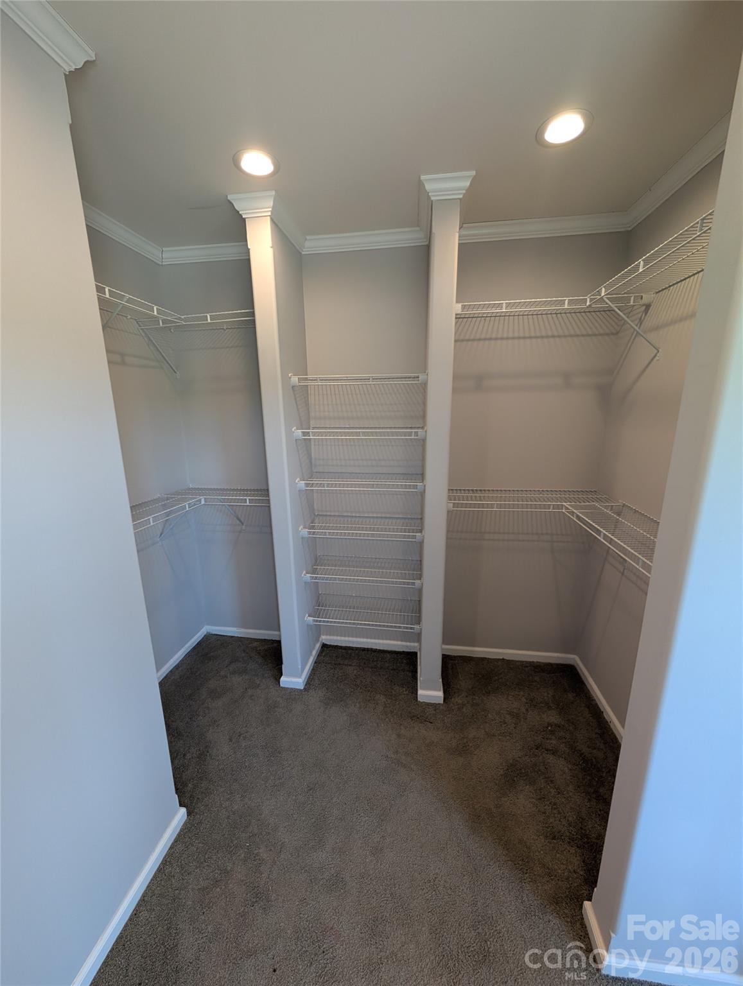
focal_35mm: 12
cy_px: 493
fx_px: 342
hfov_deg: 94.7
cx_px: 372
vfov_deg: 110.4
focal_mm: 2.02
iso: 144
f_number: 1.7
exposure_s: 1/120
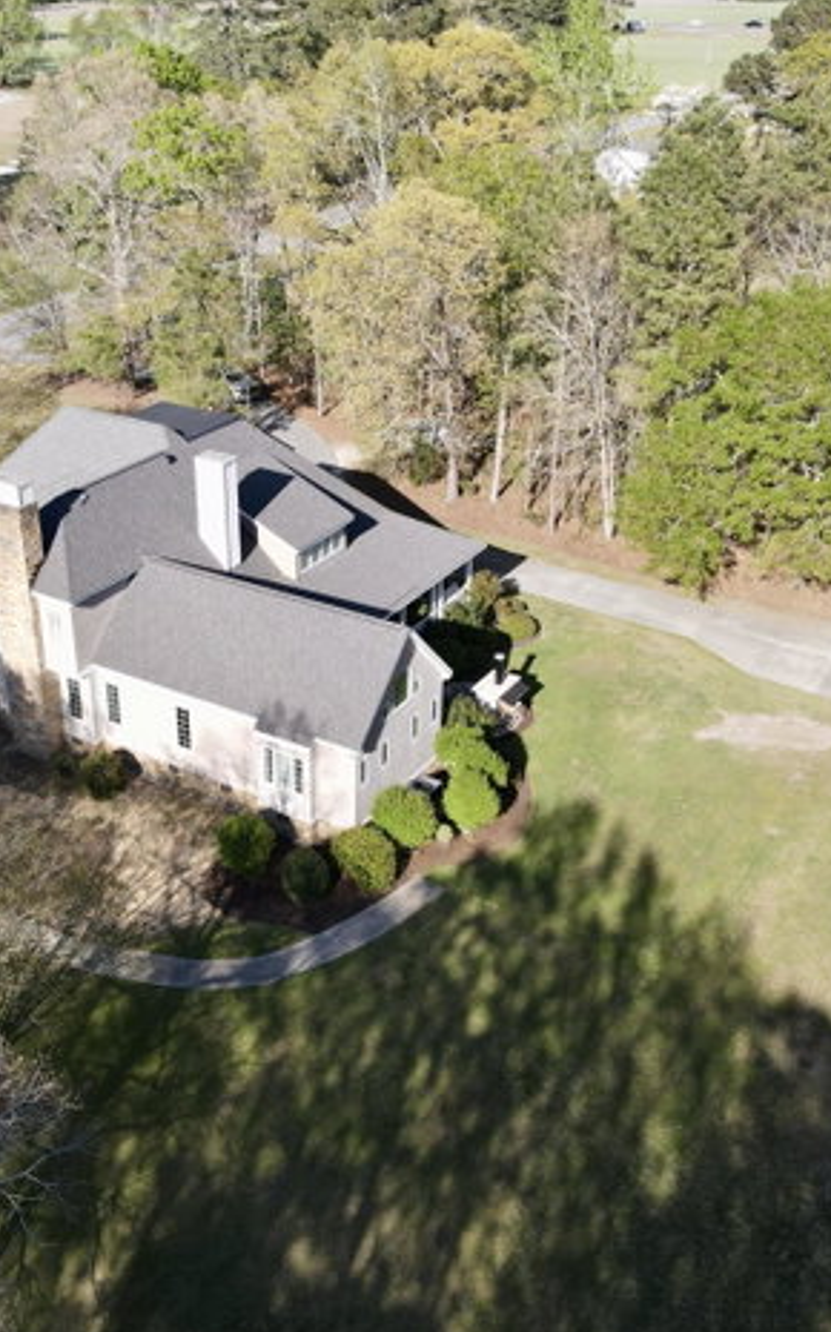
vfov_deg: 55.4
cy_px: 659
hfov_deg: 36.0
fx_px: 1270
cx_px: 314
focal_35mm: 35
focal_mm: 4.5
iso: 100
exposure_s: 1/350
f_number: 2.8
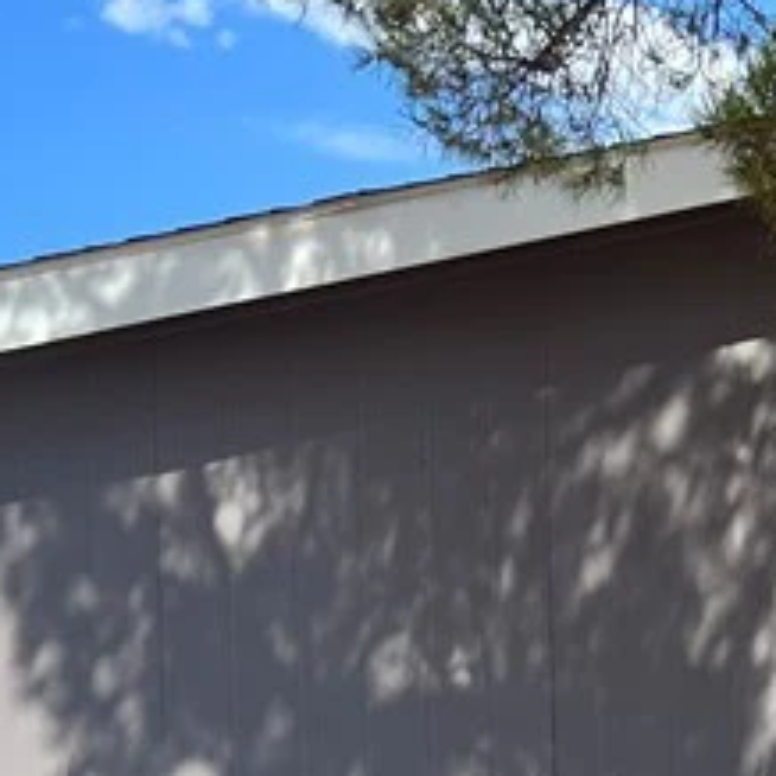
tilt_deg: -1.6
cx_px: 812
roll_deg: +0.3
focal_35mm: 108
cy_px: 1114
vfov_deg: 15.1
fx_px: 2739
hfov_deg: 15.8
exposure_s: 1/4115
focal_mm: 5.7
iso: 50
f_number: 1.5
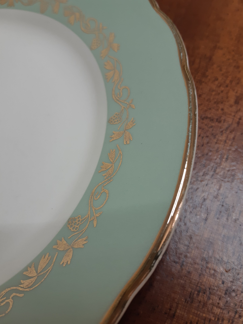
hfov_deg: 53.1
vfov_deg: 67.3
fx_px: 243
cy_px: 162
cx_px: 122
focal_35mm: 26
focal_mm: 3.93
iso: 50
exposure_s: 1/100
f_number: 1.7
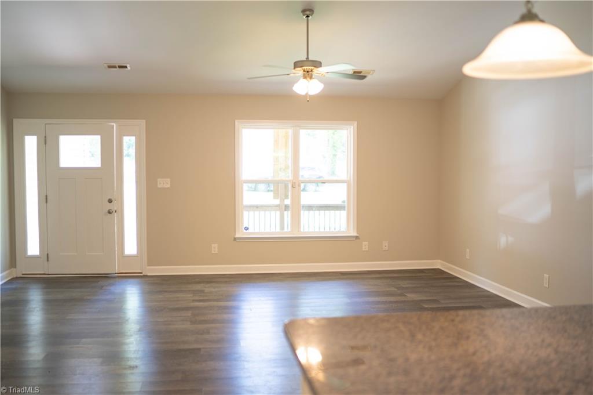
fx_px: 576
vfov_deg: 37.8
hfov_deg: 54.5
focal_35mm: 35
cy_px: 198
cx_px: 296
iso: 100
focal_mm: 35
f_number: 1.4
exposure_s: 1/100
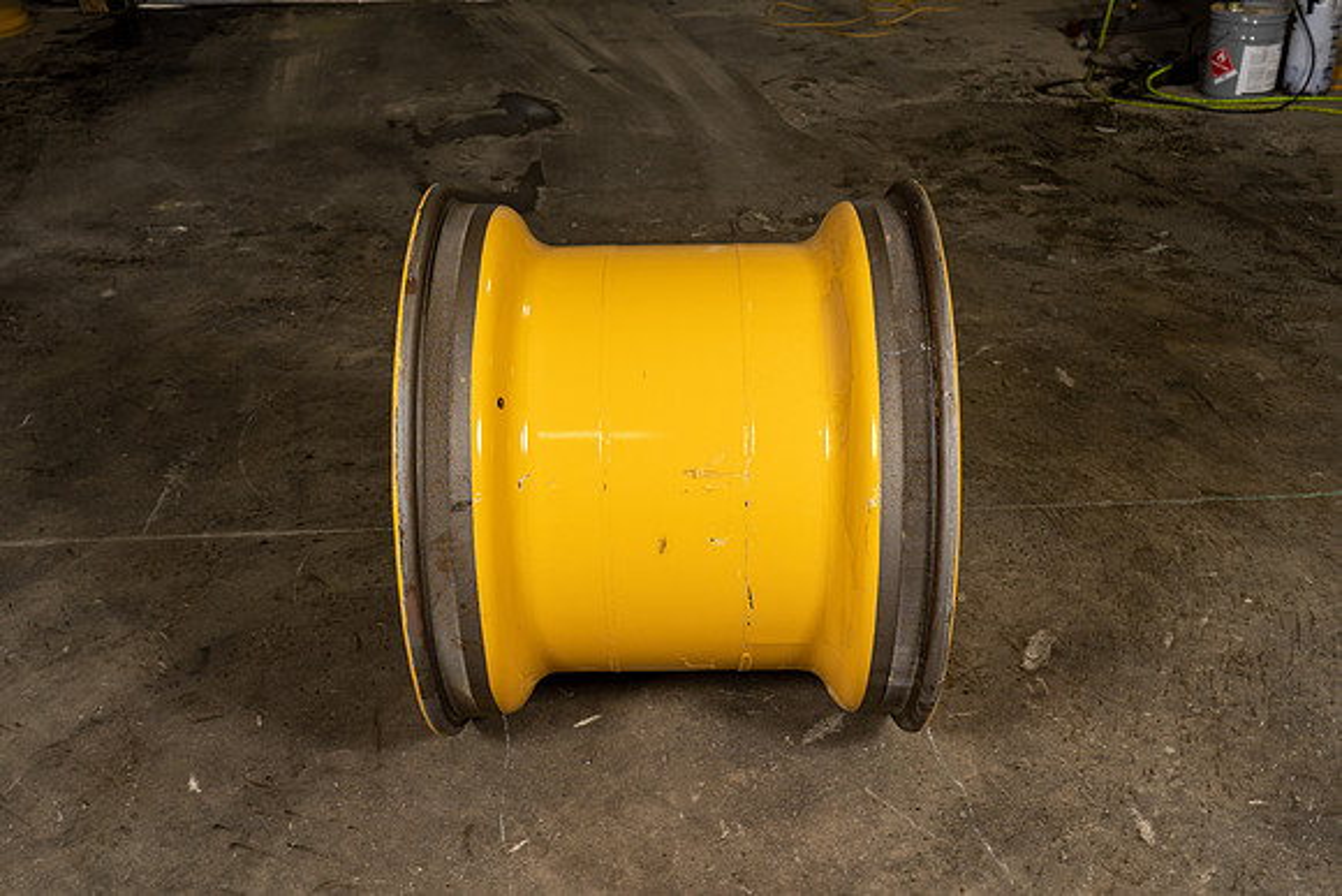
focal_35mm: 36
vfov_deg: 36.9
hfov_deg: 53.1
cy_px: 448
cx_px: 671
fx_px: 1342
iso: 800
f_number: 5.6
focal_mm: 36
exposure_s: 1/100
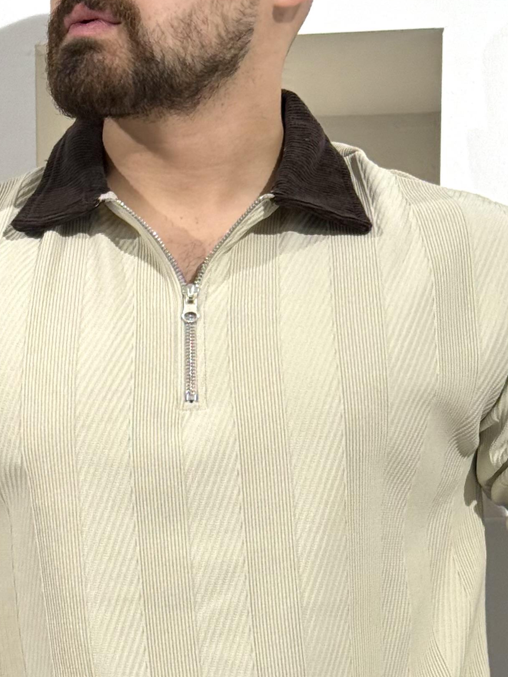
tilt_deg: +2.1
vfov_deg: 16.4
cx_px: 231
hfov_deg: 12.5
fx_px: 2328
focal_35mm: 119
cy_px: 560
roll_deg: -0.2
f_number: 1.78
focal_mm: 6.76
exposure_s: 1/100
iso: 64
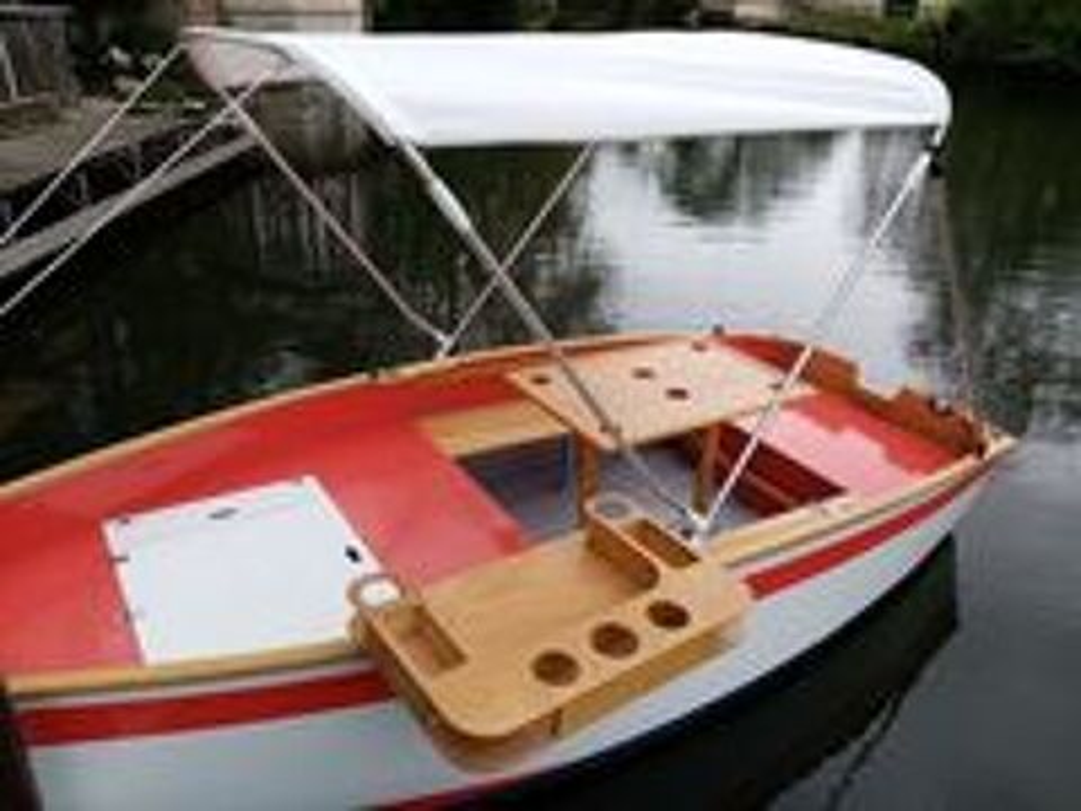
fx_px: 812
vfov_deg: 53.1
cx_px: 540
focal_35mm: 26
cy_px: 406
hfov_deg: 67.3
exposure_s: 1/428
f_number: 1.8
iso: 100
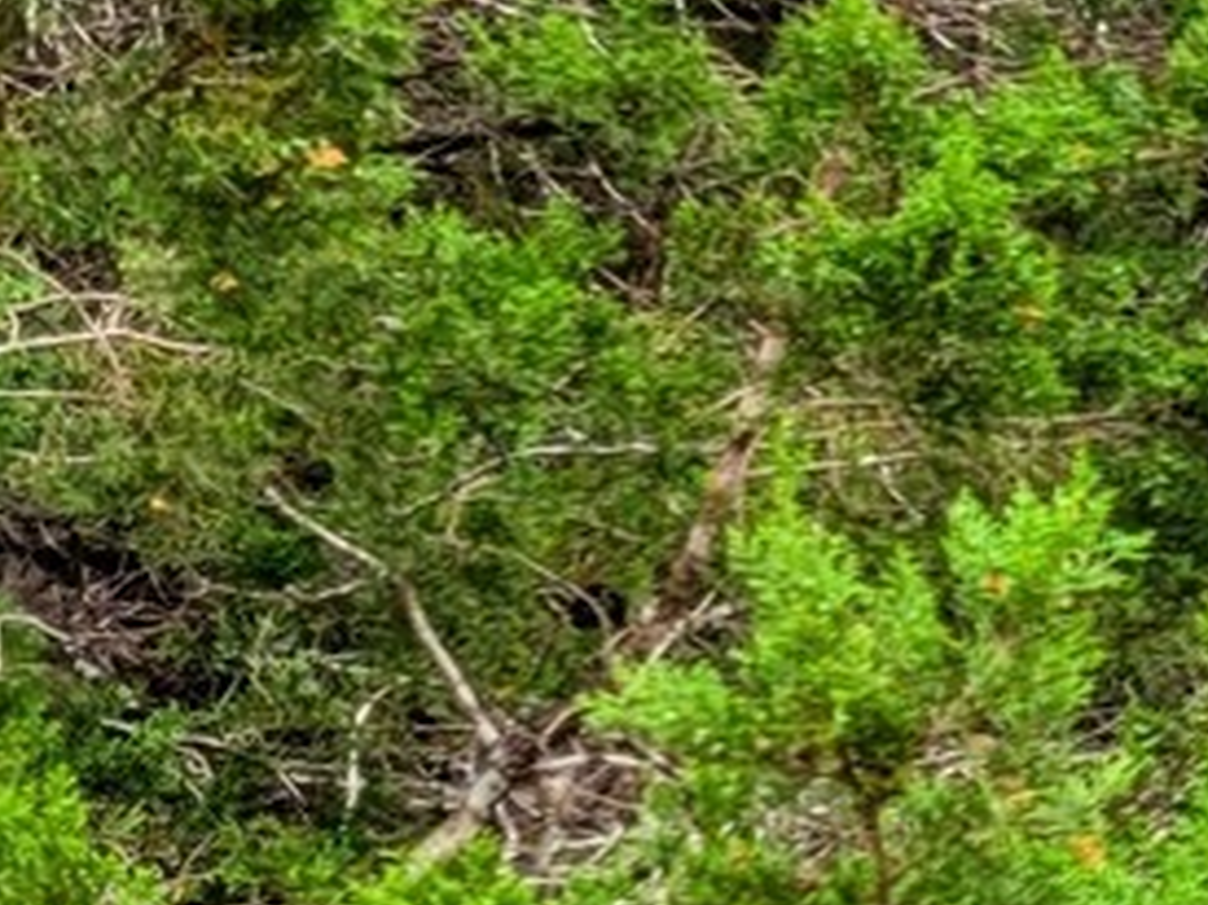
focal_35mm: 136
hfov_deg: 11.3
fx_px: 4744
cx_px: 3154
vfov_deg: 10.9
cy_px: 382
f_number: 1.8
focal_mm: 5.4
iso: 40
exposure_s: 1/441
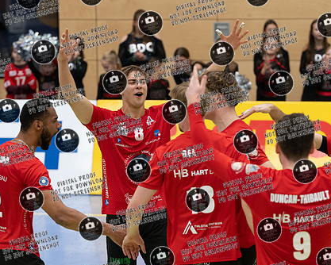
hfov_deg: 9.5
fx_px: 1999
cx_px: 154
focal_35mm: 204
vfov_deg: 7.6
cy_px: 127
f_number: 3.5
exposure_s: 1/1250
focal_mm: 135
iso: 3200
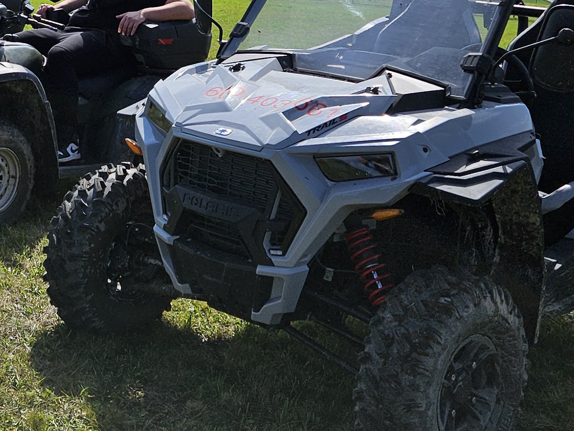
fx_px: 1177
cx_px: -8
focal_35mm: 71
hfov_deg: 25.9
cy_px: 48
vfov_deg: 20.3
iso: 25
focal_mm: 5.4
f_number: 1.8
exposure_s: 1/3967
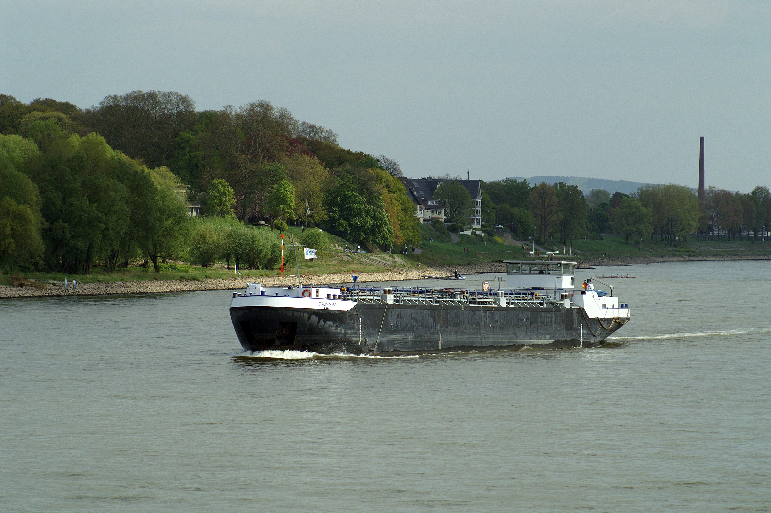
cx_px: 386
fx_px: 4814
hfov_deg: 9.2
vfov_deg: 6.1
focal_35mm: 225
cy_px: 256
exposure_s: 1/500
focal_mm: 150
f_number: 6.3
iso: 100
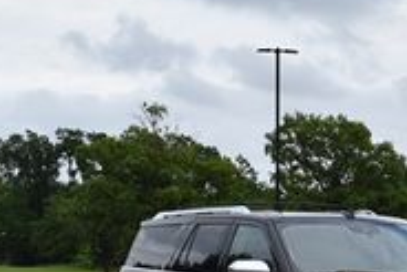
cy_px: 262
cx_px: 409
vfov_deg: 14.4
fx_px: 1064
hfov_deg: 20.9
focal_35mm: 94
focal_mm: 18
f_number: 8
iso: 100
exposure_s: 1/250
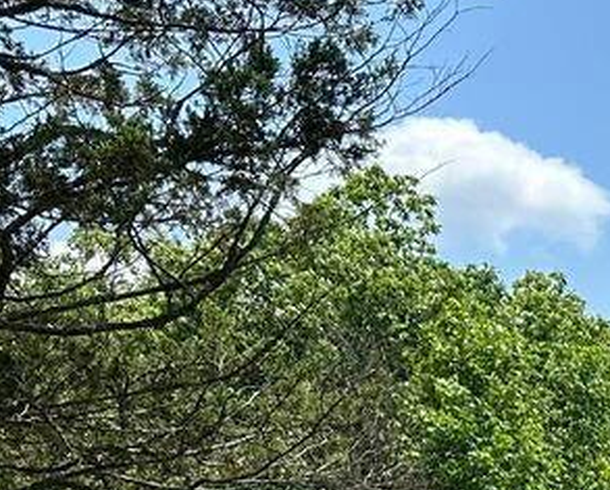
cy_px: 917
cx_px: 1281
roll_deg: +1.3
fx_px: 1970
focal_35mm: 109
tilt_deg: -6.0
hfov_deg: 14.2
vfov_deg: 12.7
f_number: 1.78
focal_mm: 6.86
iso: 80
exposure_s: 1/3155
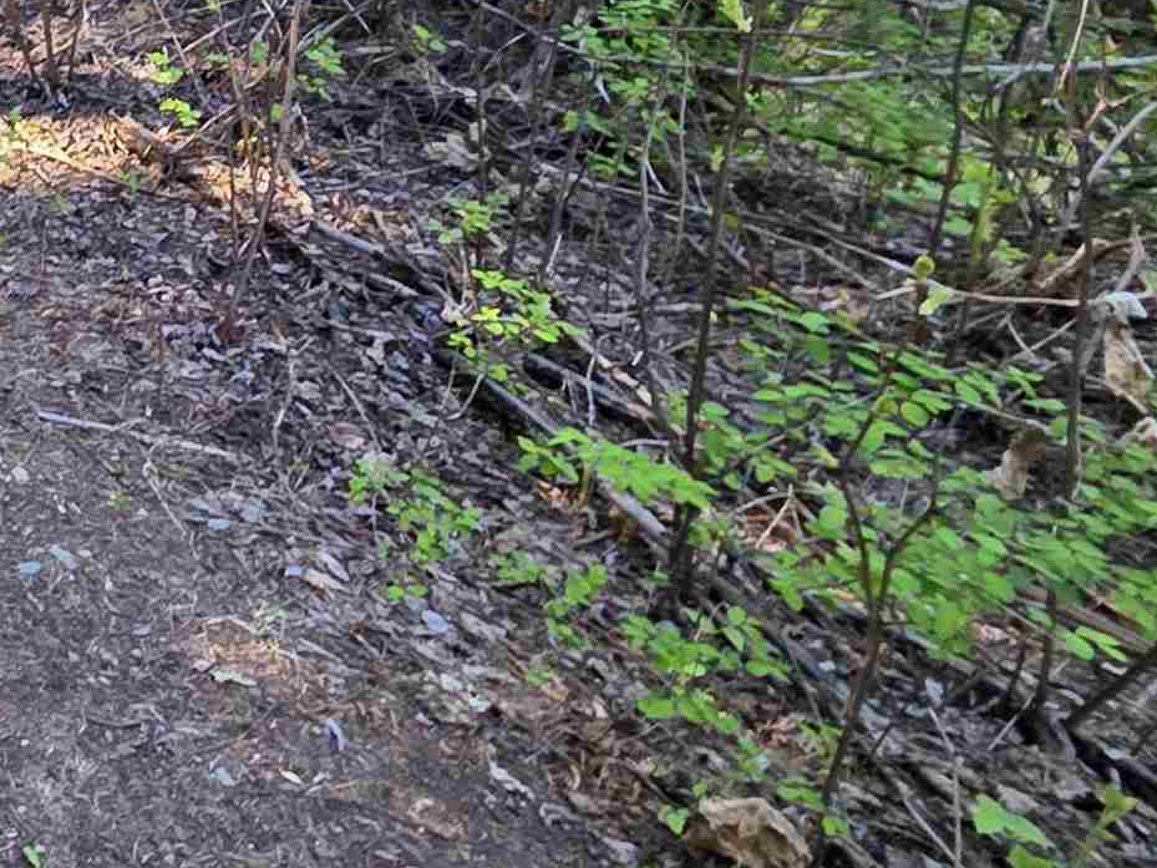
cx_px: -568
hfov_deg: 28.6
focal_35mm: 43
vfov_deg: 28.2
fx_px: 1437
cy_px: -237
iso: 125
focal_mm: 2.2
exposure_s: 1/120
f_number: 1.9
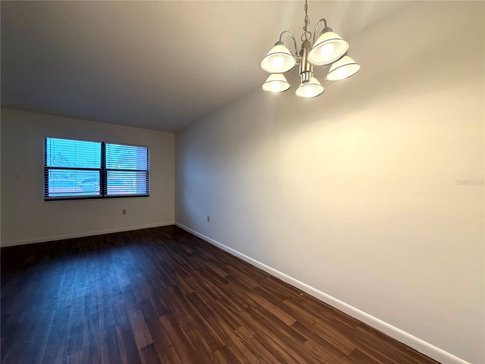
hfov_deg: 102.1
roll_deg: -0.3
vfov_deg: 85.7
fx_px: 196
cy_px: 182
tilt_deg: -0.5
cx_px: 242
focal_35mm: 14
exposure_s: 1/120
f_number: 2.2
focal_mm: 2.22
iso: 160
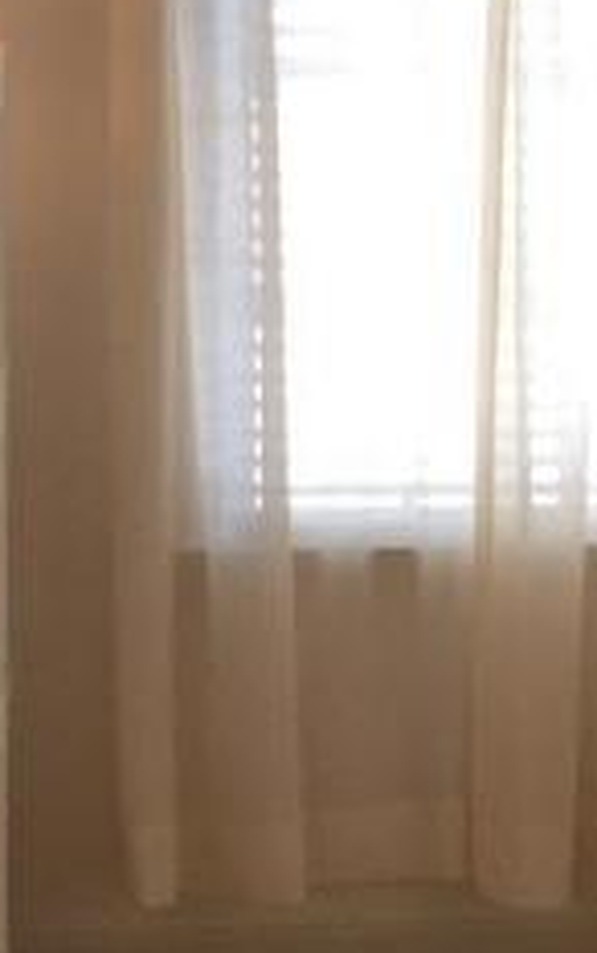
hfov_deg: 9.5
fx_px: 3508
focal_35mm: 135
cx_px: 887
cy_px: 466
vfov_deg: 15.5
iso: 32
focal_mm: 4.15
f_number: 2.2
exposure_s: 1/40
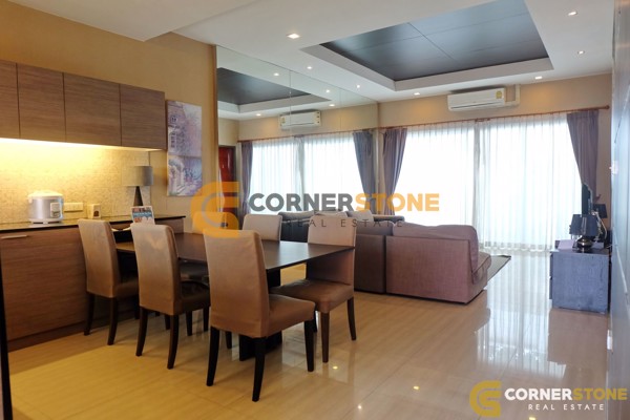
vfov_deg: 53.1
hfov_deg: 73.7
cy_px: 210
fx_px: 420
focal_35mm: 24
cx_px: 315
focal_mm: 16
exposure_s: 1/10
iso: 200
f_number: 3.5
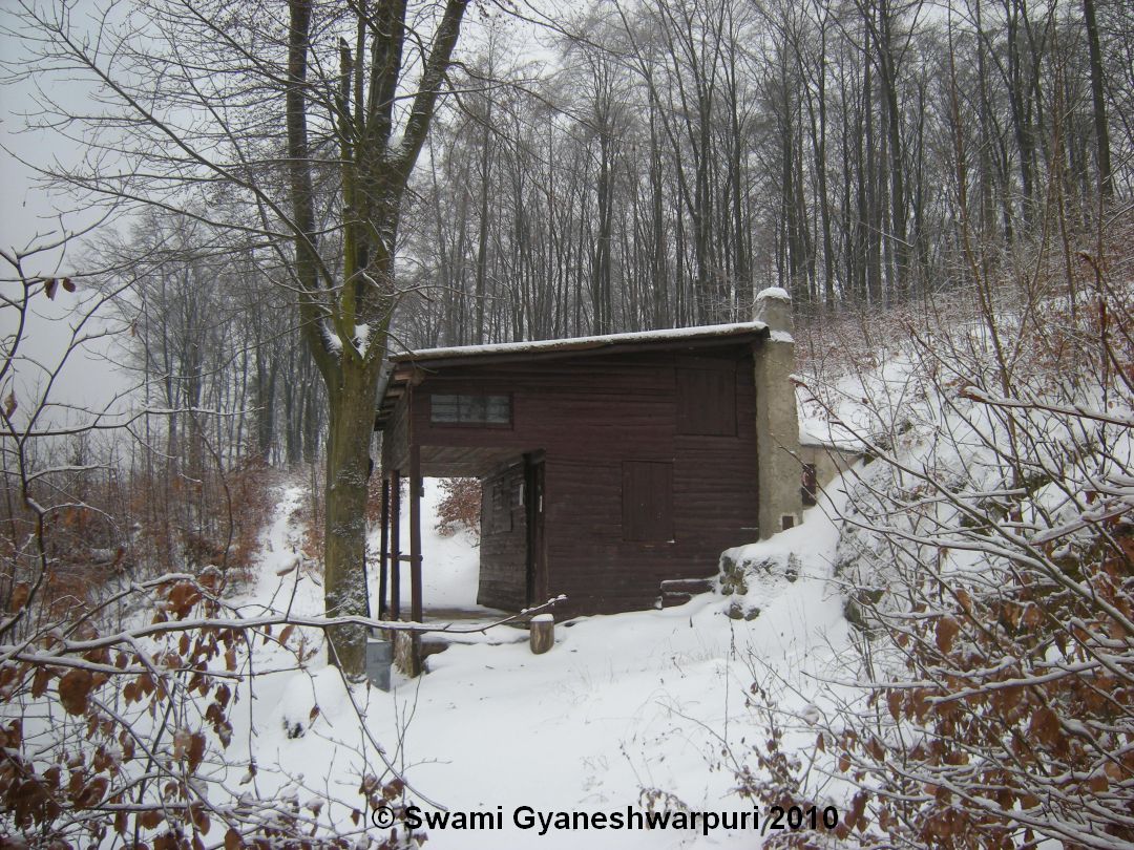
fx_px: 917
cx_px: 567
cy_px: 425
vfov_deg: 49.7
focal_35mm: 28
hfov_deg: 63.4
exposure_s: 1/193
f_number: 2.8
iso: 64
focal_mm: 4.7
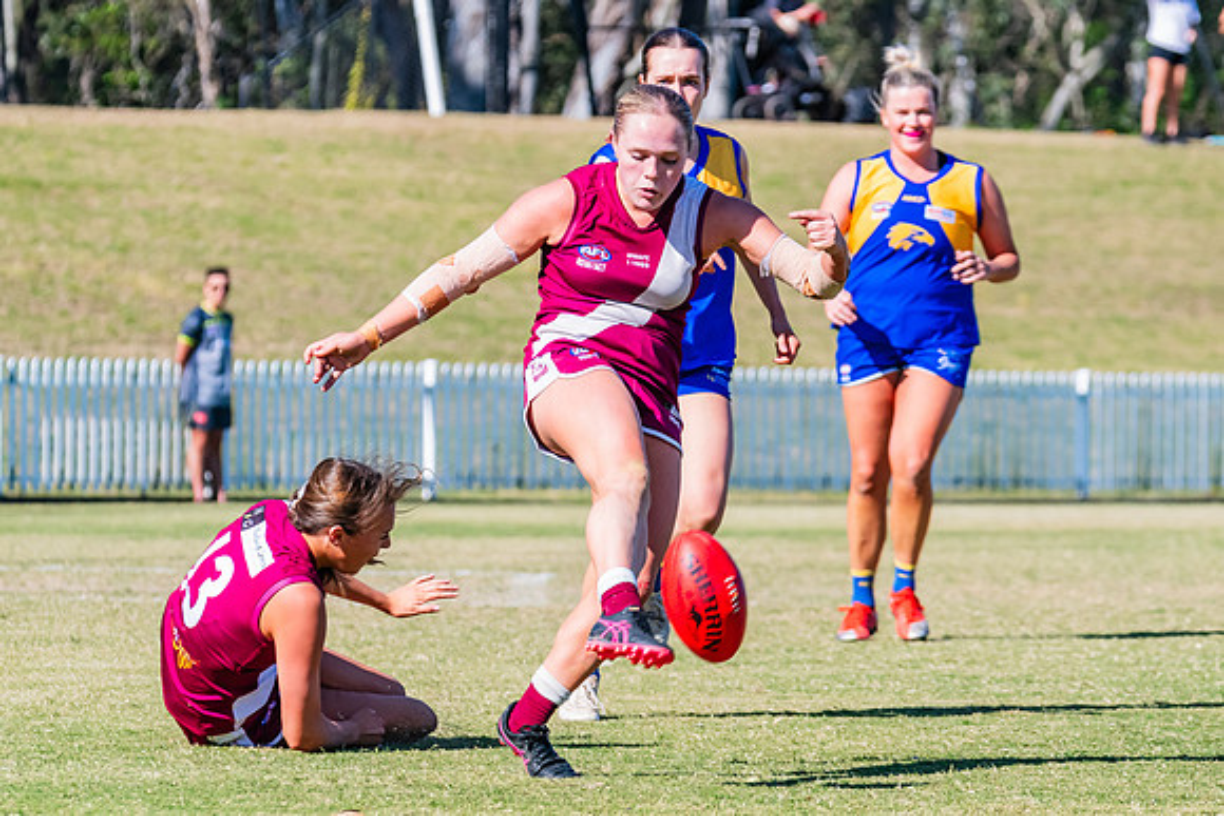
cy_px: 415
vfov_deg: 4.0
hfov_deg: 6.0
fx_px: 11756
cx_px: 658
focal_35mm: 346
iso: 800
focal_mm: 240
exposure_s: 1/1600
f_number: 9
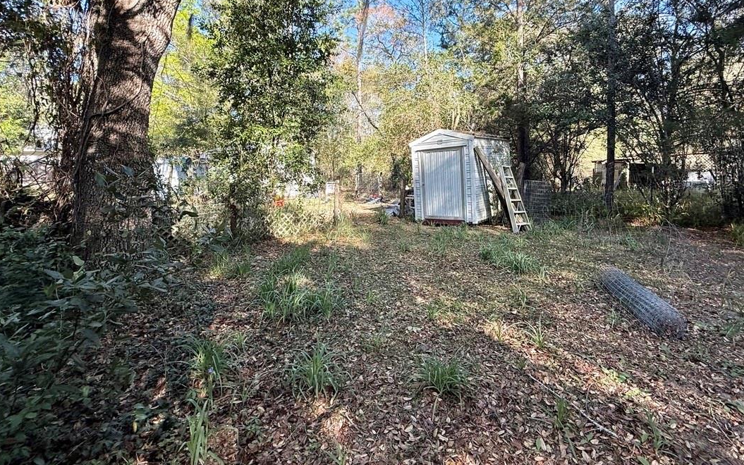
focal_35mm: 18
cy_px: 183
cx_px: 408
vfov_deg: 64.4
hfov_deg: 90.8
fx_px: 365
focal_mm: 2.22
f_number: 2.2
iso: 50
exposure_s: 1/231
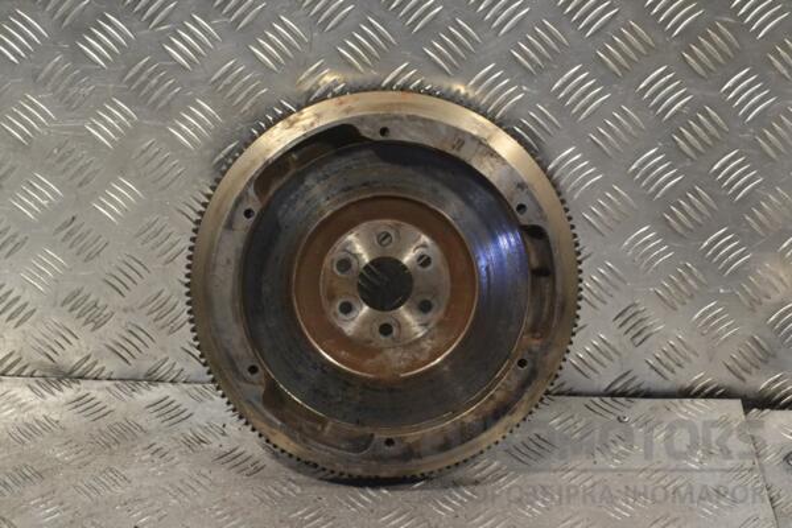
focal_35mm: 66
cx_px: 396
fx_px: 1452
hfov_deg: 30.5
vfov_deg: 20.6
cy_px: 264
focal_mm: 44
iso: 3200
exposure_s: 1/250
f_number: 8
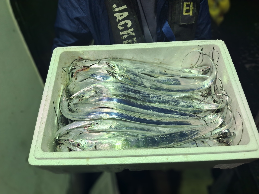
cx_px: 130
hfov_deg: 69.4
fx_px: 187
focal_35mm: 25
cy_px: 97
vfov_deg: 54.9
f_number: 1.8
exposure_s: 1/120
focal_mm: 4.69
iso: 40
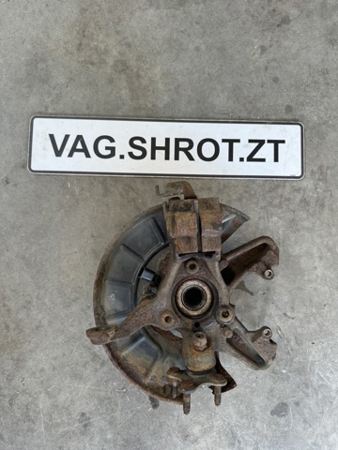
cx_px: 169
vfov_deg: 71.6
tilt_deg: -85.4
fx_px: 312
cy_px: 225
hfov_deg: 56.8
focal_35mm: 24
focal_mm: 6.76
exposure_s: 1/121
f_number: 1.78
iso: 125
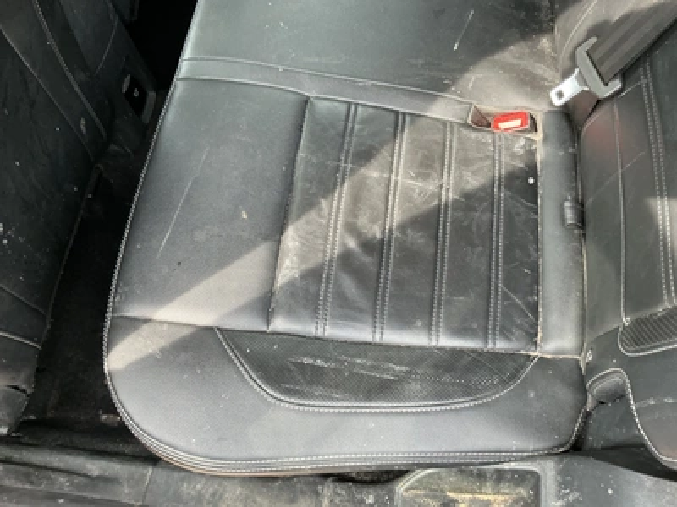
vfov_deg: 49.7
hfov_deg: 63.4
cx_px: 338
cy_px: 254
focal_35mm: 28
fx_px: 548
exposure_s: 1/69
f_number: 1.8
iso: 64
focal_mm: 3
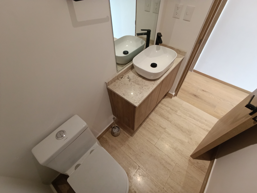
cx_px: 128
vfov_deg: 78.1
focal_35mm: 16
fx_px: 119
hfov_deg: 94.5
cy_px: 96
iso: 320
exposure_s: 1/40
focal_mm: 1.65
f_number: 2.2
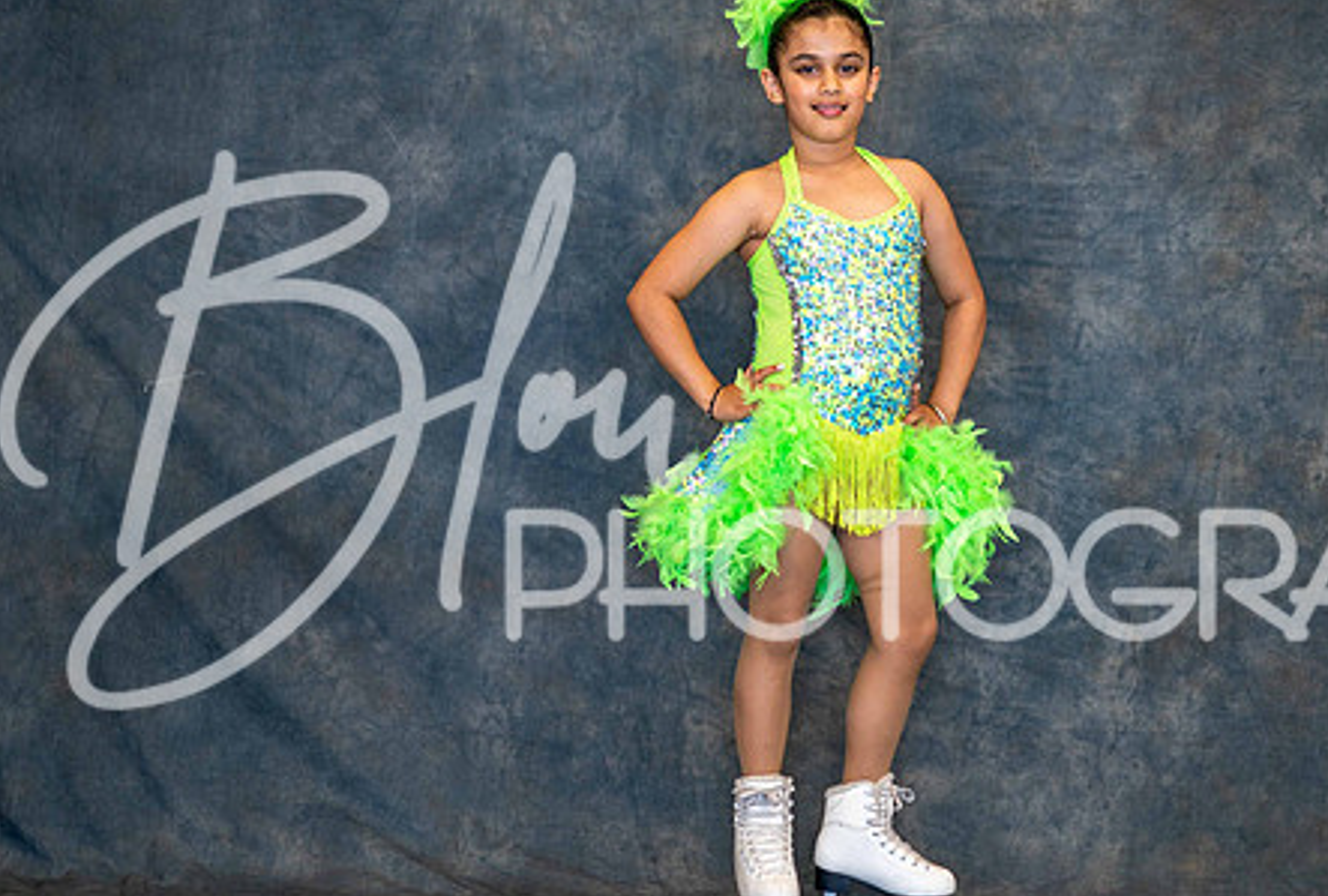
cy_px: 314
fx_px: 4999
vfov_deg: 10.2
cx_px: 722
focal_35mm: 135
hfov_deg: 15.1
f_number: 1.6
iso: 200
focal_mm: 85
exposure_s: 1/200
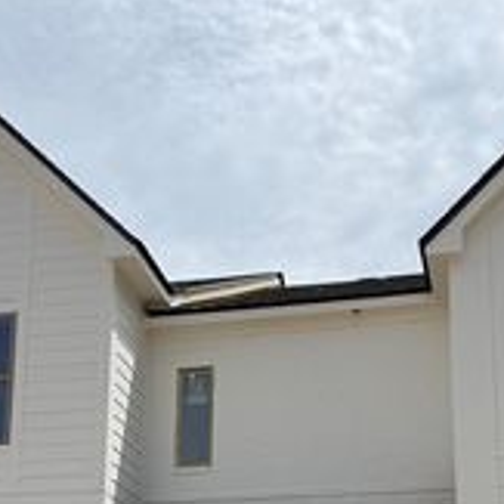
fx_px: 1071
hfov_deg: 26.5
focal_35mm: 65
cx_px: 250
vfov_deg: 25.3
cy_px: 493
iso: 80
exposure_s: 1/9091
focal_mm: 6.76
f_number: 1.78
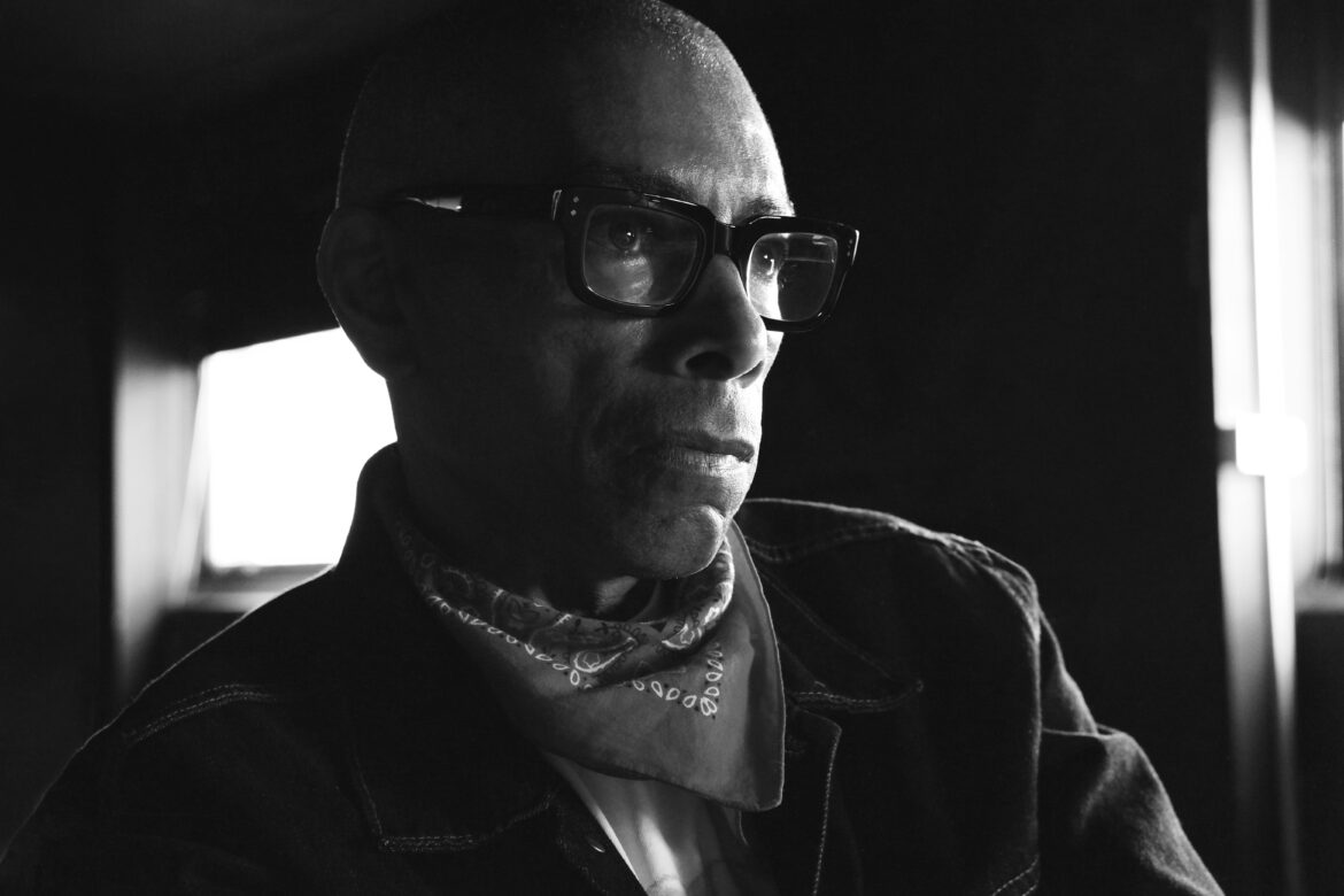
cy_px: 448
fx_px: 1979
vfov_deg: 25.5
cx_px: 672
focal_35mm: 53
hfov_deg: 37.5
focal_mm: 35
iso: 2500
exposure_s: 1/80
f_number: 4
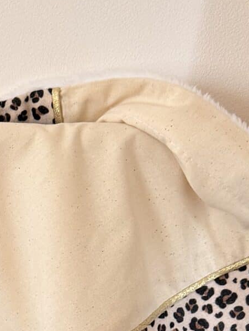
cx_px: -77
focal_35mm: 115
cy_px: 436
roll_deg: +0.3
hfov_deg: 12.5
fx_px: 1103
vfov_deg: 16.2
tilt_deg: -15.7
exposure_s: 1/99
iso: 200
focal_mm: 6.76
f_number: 1.78
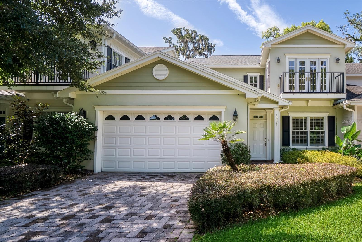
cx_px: 181
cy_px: 121
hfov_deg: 104.2
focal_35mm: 14
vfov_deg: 81.3
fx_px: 141
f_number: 8
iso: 125
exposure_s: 1/160
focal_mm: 14
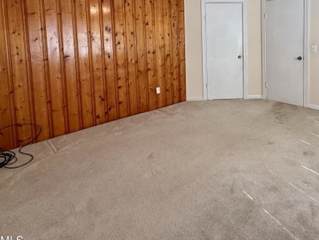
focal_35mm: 24
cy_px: 54
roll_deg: +1.4
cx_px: 209
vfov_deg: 53.7
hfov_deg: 69.8
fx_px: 221
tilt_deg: -3.8
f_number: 2.2
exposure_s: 1/120
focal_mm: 2.22
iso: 160
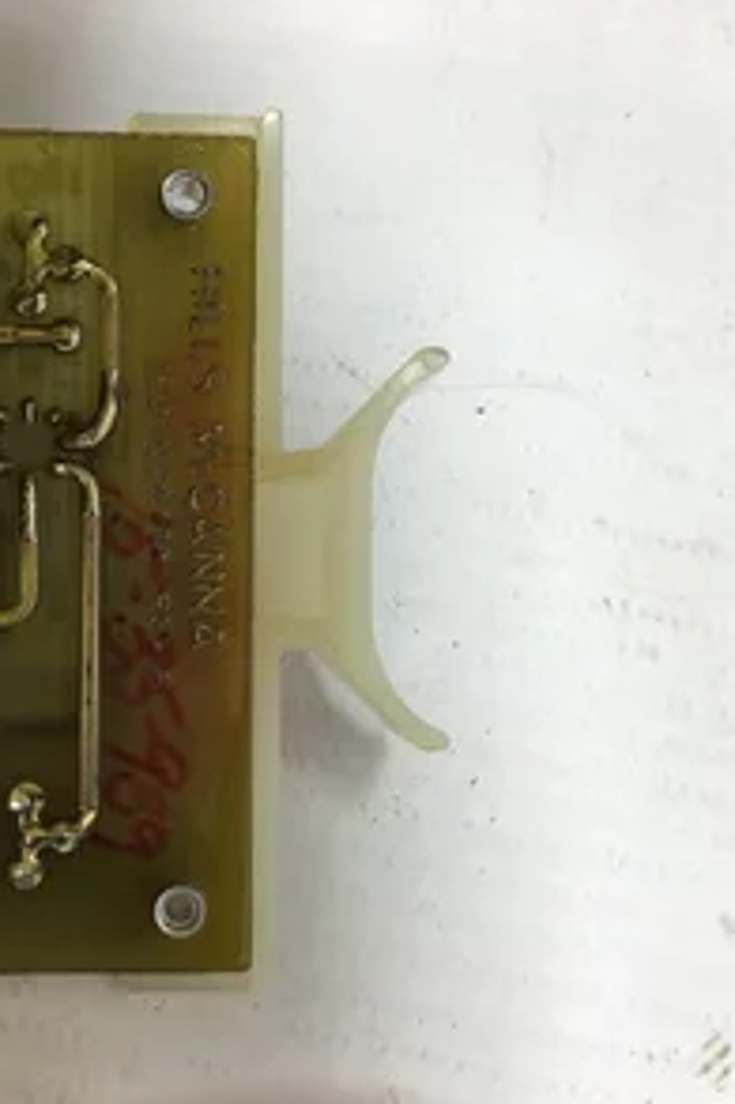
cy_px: 554
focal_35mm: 44
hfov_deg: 30.1
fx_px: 1349
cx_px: 204
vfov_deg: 44.5
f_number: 2.4
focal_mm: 3.3
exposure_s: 1/120
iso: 40
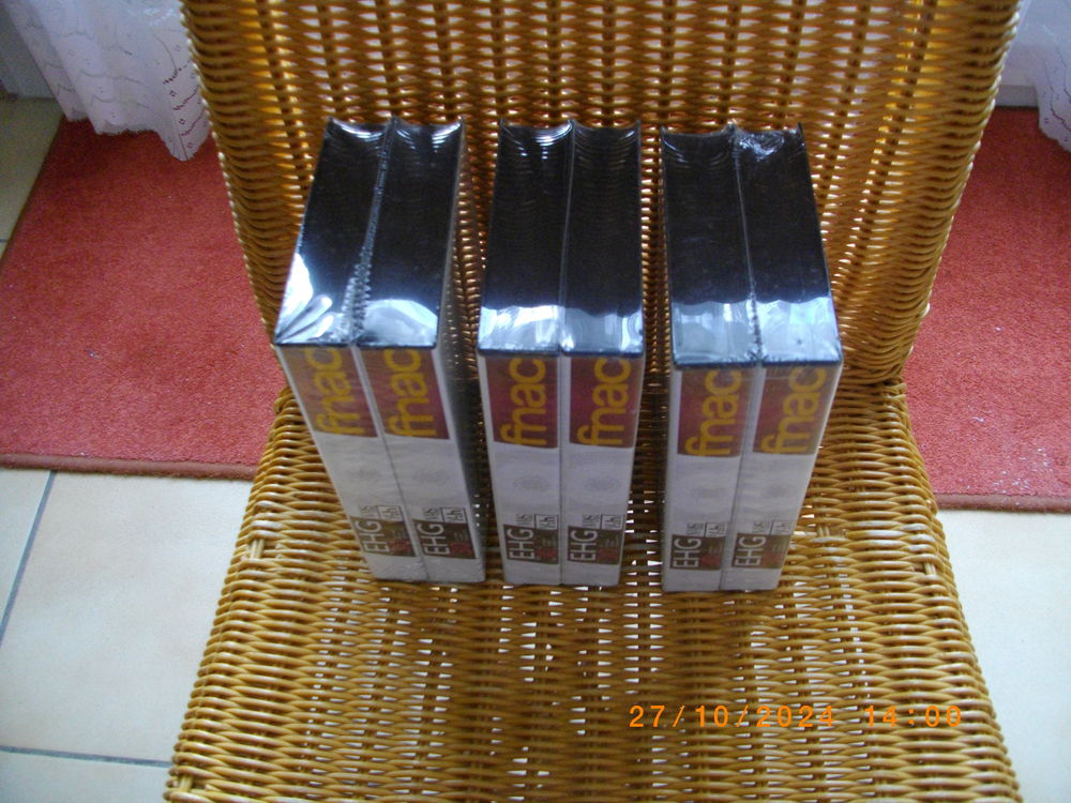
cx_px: 536
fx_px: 990
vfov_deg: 44.2
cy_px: 402
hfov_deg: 56.8
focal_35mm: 32
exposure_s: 1/50
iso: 270
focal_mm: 5.7
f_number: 2.9
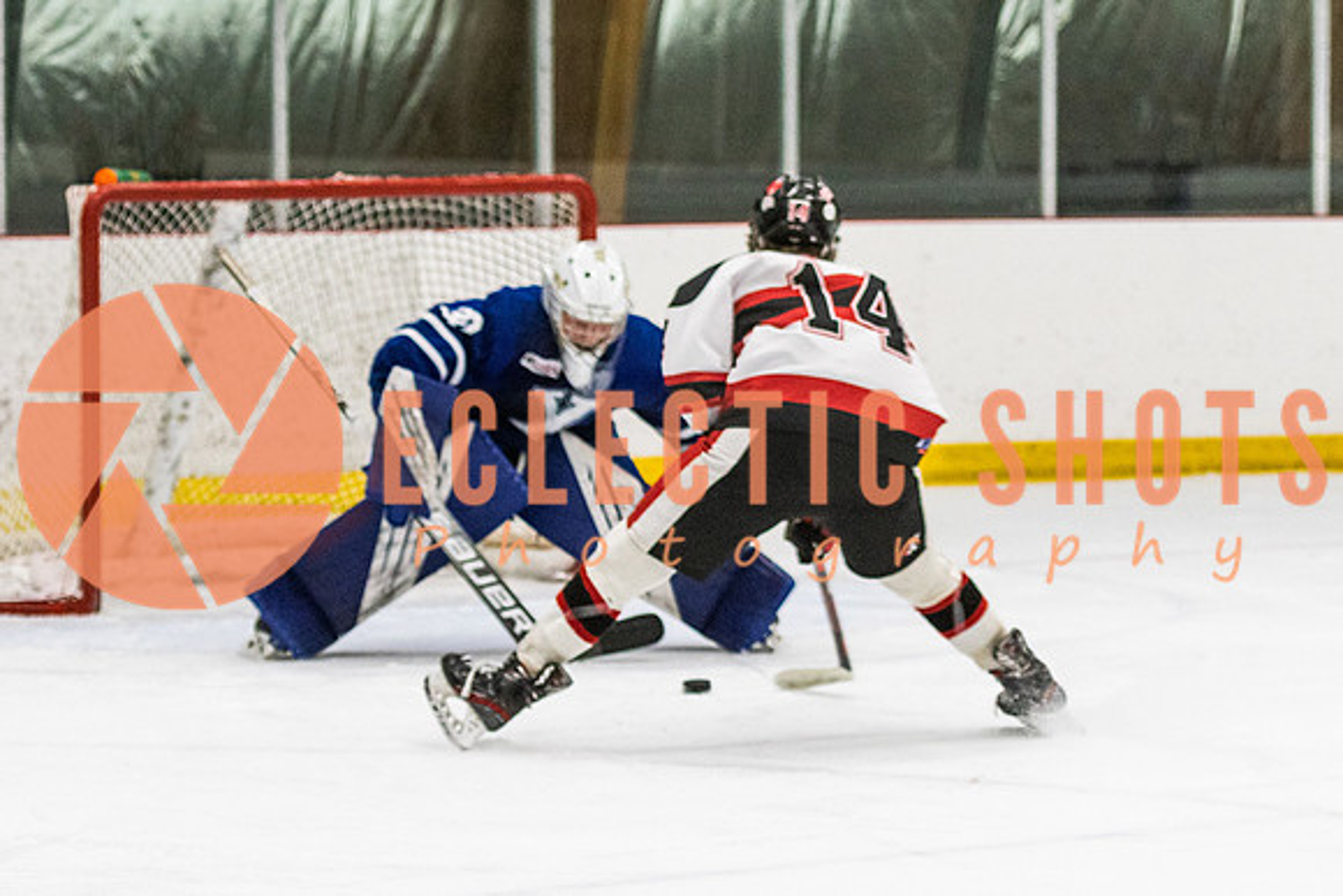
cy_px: 473
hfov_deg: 10.8
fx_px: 7105
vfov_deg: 7.2
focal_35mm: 190
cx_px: 717
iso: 1250
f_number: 2.8
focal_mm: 85
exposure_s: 1/640
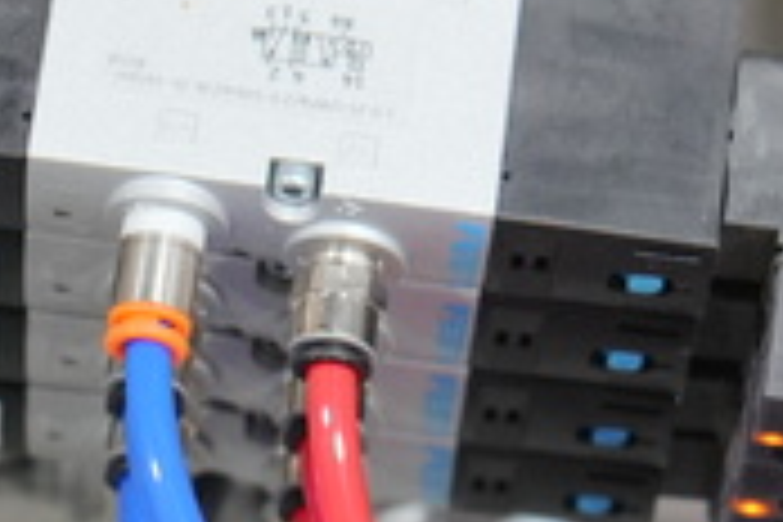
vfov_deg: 6.0
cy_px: 155
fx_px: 4943
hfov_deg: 9.1
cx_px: 468
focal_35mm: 227
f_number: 2.8
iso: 800
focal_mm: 33
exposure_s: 1/200
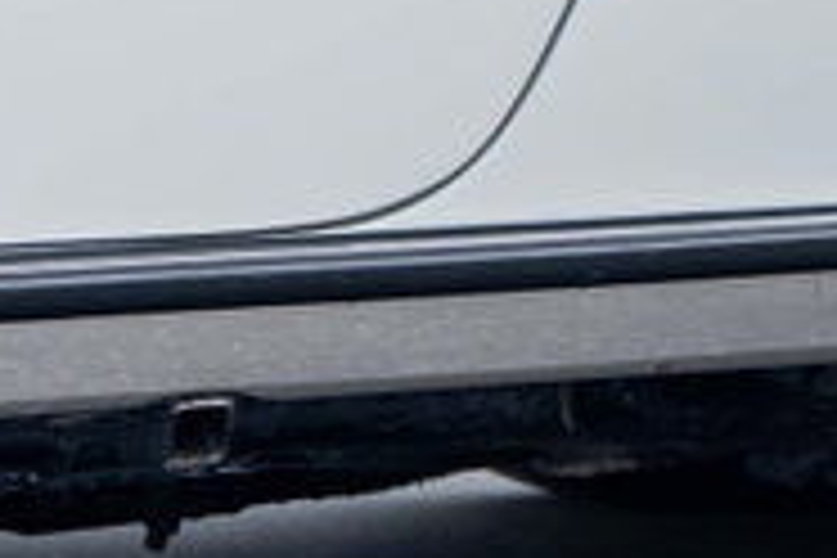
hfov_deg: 6.6
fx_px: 7021
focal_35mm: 302
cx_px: 1710
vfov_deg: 4.5
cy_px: -259
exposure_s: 1/50
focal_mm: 55
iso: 50
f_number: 5
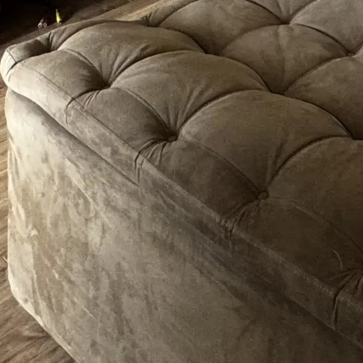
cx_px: 455
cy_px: -389
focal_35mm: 70
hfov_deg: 22.4
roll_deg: +0.1
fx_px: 830
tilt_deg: -1.9
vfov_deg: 17.1
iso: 200
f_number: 2.2
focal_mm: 2.22
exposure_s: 1/60
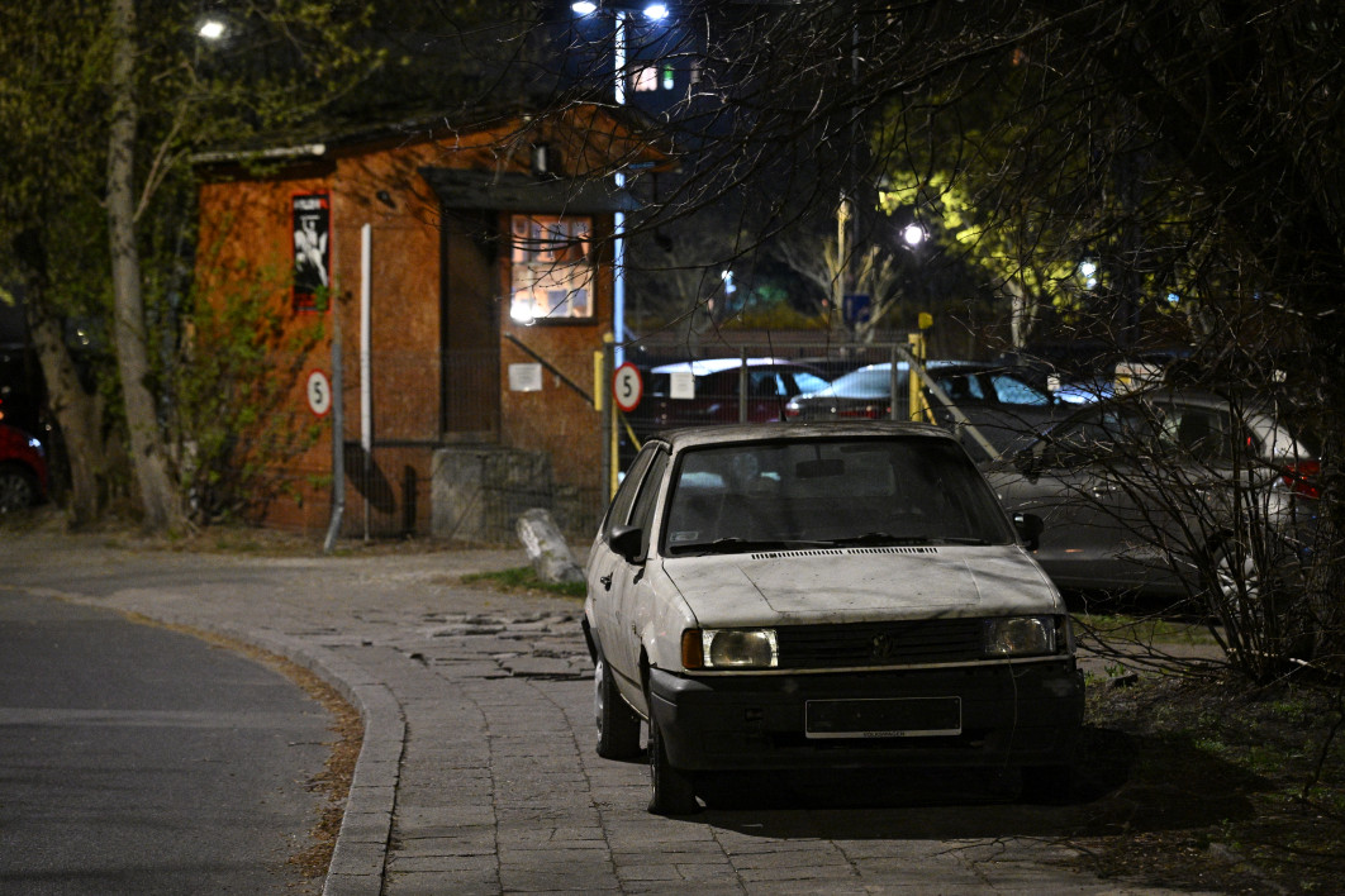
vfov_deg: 11.4
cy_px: 448
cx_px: 672
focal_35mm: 120
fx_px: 4483
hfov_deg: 17.1
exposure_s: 1/25
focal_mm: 120
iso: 12800
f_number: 5
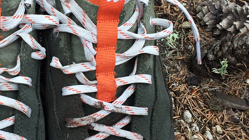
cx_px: 32
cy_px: 47
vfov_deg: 15.3
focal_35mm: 79
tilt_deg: -75.5
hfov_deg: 26.1
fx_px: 522
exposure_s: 1/100
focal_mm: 4.15
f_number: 2.2
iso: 32
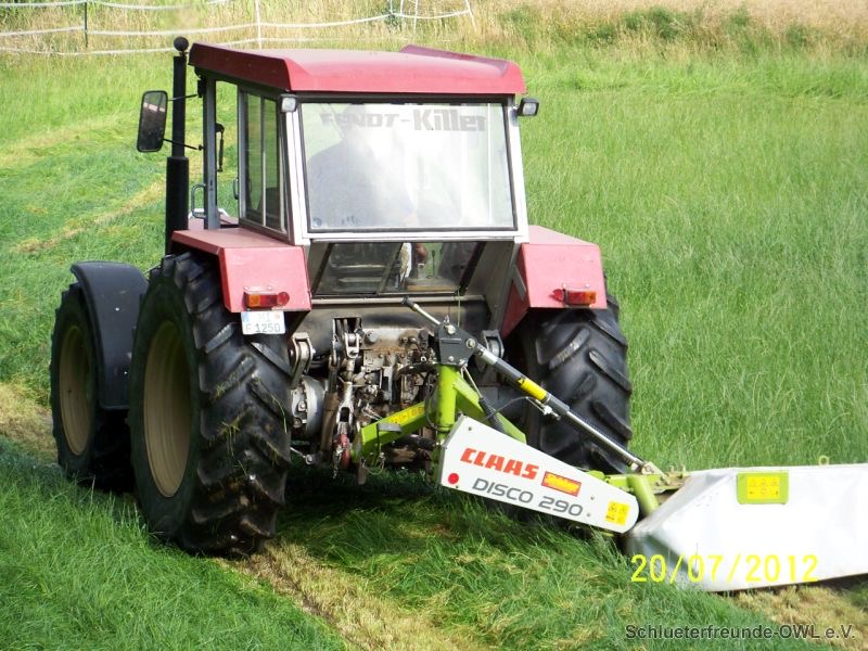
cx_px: 434
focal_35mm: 209
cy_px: 326
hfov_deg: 9.5
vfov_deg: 7.1
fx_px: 5241
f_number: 3.6
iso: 64
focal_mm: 33.3
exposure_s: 1/200
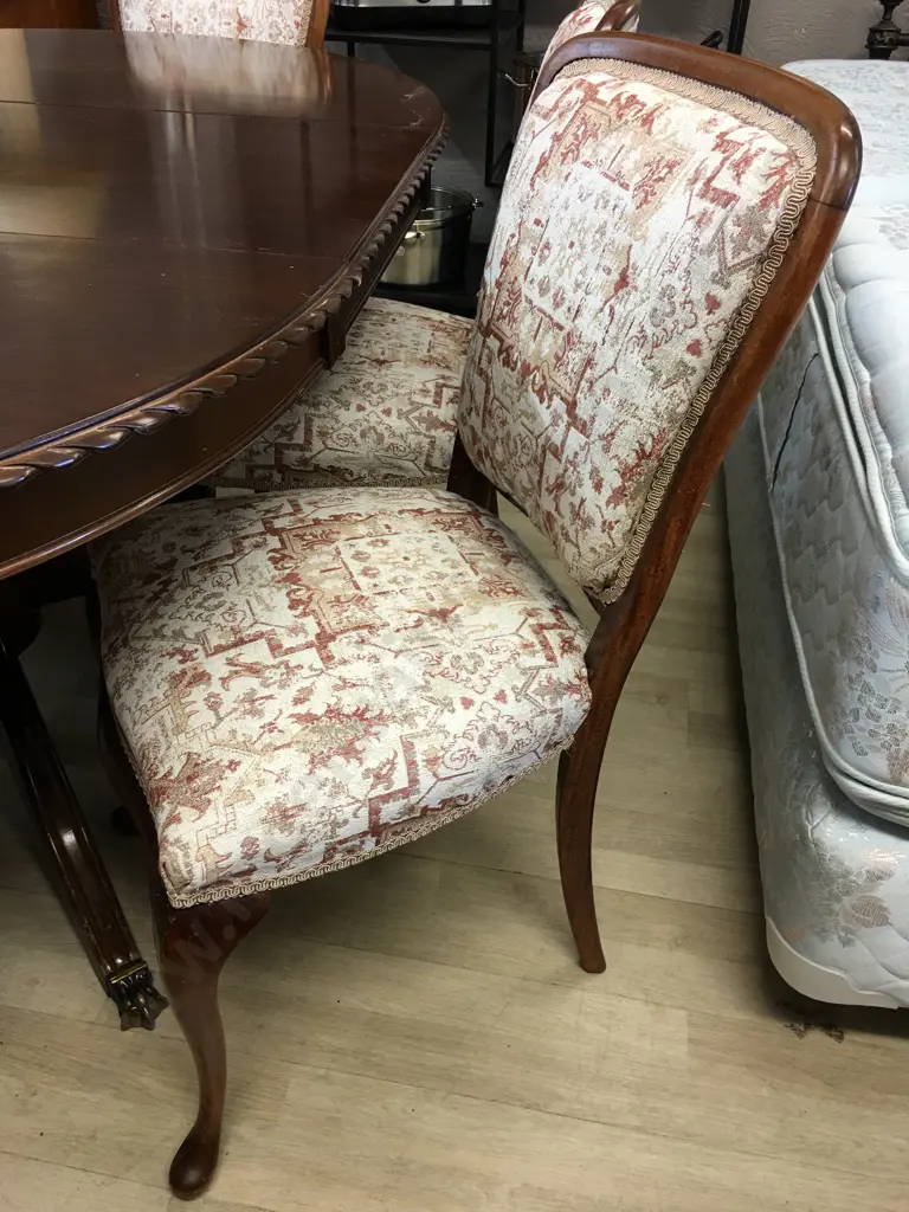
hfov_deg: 48.2
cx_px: 454
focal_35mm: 29
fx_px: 1015
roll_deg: -2.7
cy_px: 606
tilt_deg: -36.2
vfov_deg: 61.7
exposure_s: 1/17
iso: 32
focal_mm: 4.15
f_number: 2.2
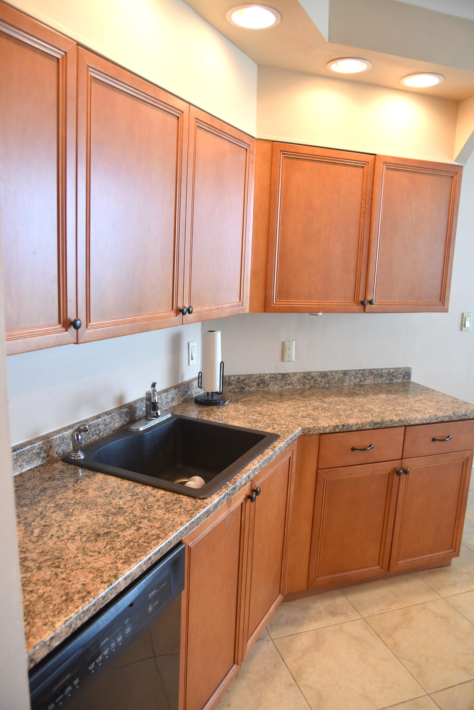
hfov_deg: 51.3
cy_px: 355
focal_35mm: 25
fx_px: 493
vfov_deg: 71.5
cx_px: 240
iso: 560
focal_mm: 24
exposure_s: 1/60
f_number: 4
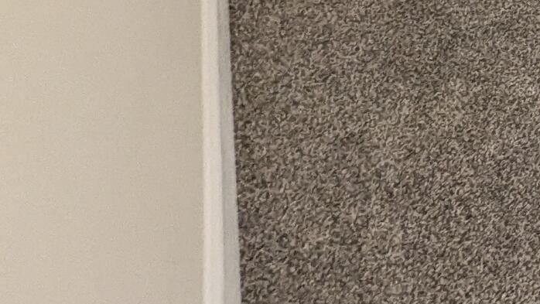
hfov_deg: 17.8
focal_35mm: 75
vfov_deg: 12.4
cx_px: 1123
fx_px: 1074
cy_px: -439
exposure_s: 1/40
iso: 335
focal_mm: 2.35
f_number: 2.2
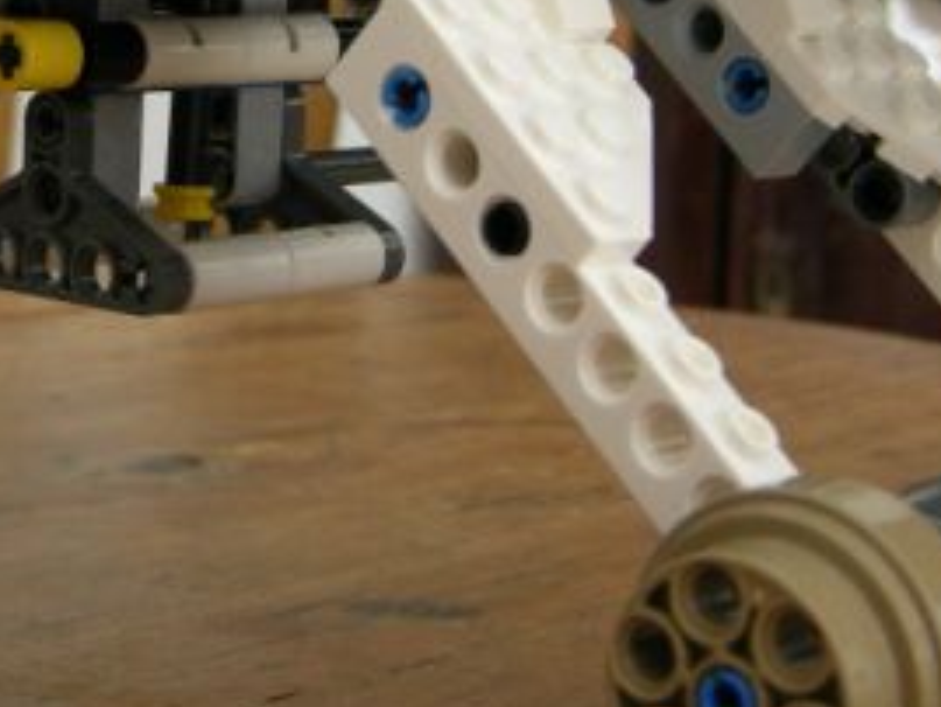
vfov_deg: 13.7
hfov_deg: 18.2
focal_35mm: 107
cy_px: 10
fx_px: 2910
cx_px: 210
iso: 96
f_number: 2.7
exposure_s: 1/30
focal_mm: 7.5
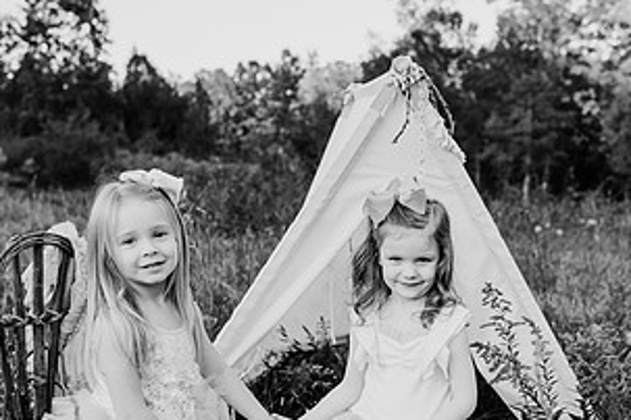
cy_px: 242
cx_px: 377
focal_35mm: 46
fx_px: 806
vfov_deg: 29.2
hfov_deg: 42.5
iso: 250
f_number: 2.5
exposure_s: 1/800
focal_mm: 24
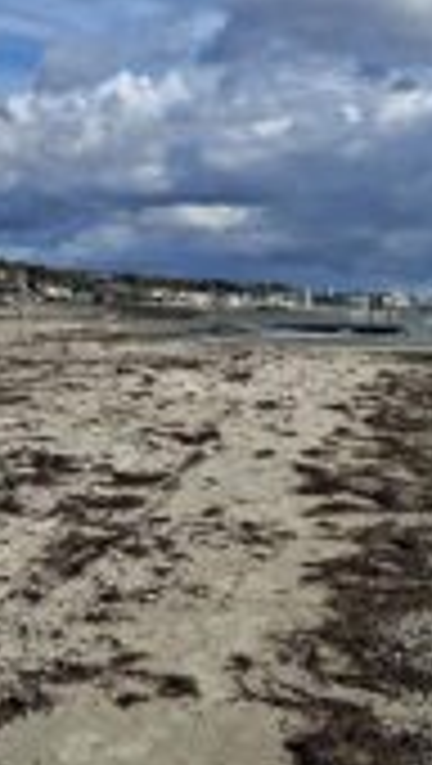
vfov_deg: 35.3
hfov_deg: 19.8
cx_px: 441
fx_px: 1198
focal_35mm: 59
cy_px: 306
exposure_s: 1/2110
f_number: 1.8
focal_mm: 5.54
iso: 50
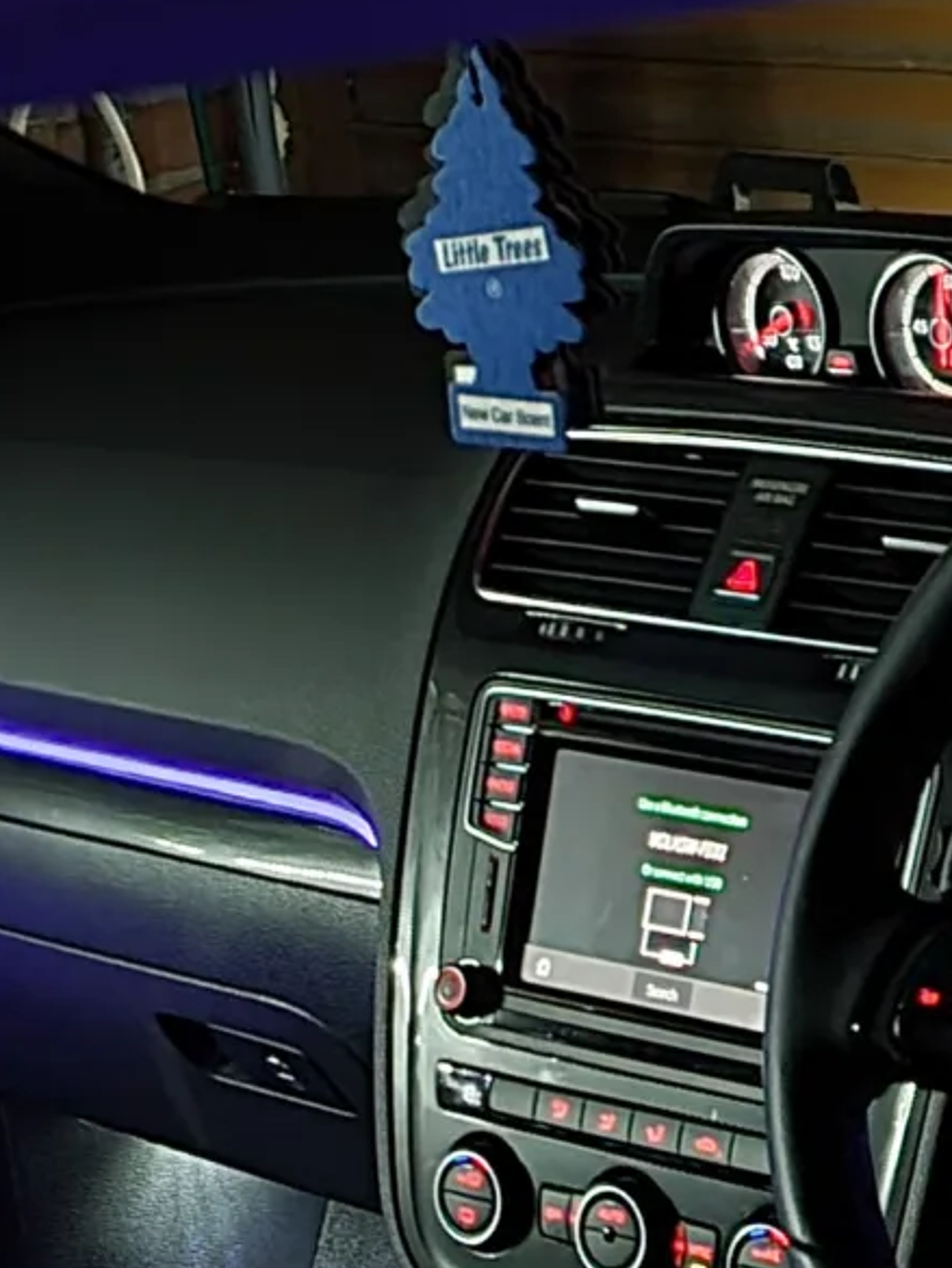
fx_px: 3849
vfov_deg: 17.7
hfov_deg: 14.0
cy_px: 1600
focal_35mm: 105
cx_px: 857
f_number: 1.8
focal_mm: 6.7
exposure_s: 1/25
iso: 500
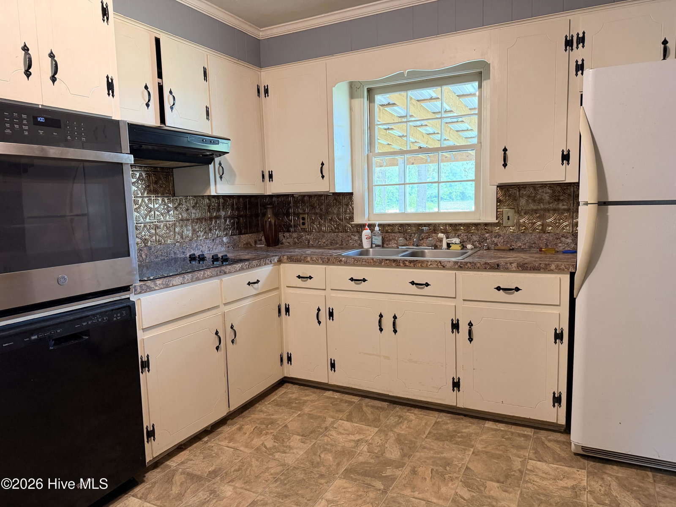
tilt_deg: -6.2
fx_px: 469
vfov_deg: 56.8
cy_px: 254
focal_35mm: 24
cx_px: 338
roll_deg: +1.9
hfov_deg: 71.6
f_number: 1.78
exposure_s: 1/60
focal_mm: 6.76
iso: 320
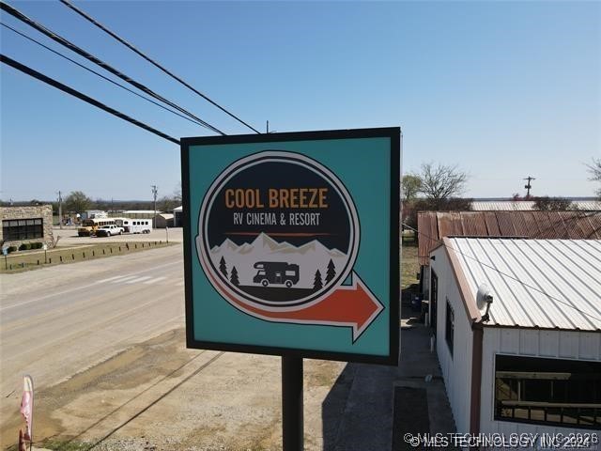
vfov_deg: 56.8
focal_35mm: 24
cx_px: 300
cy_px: 226
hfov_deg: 71.6
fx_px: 417
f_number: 2.8
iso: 100
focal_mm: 4.5
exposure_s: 1/800
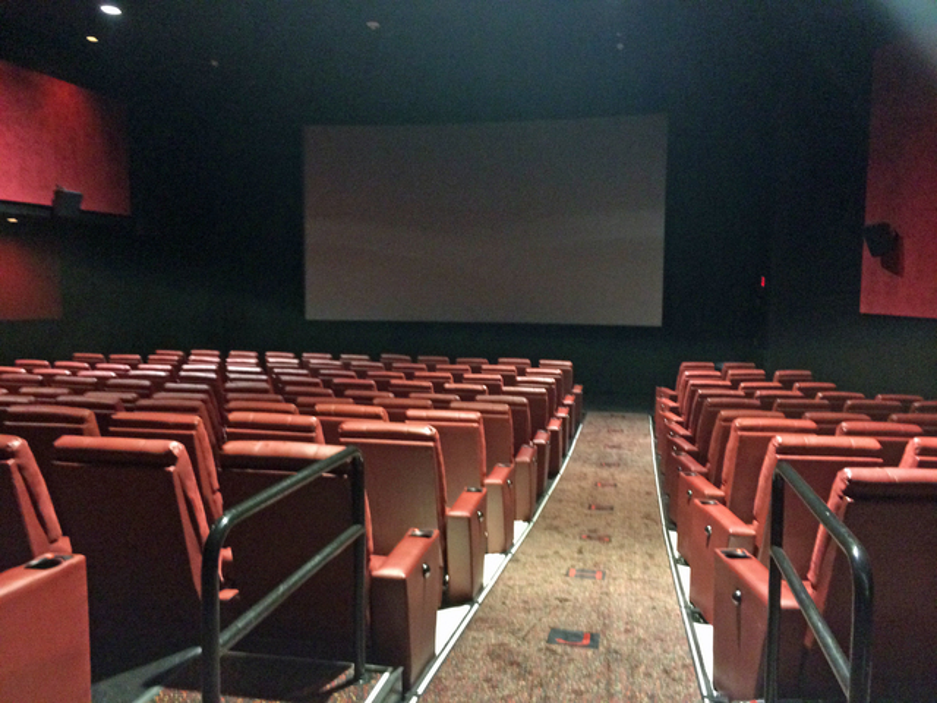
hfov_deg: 60.0
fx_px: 812
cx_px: 468
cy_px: 352
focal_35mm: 30
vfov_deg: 46.8
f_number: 2.2
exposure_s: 1/15
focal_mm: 4.12
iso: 400
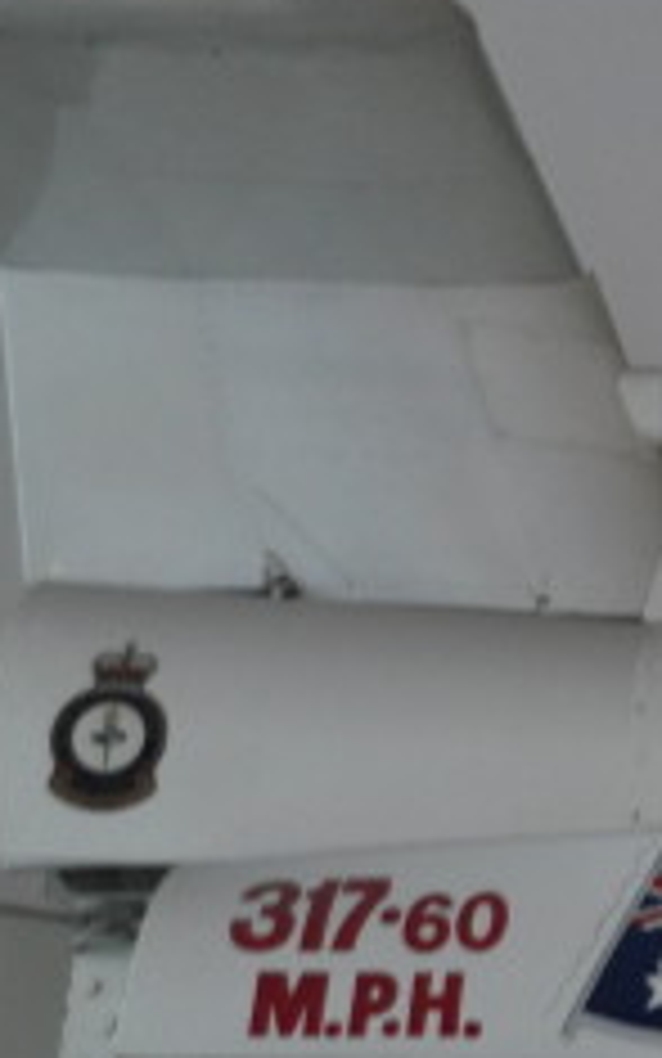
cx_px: 1963
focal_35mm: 133
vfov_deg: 15.7
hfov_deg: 8.4
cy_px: 563
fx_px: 3837
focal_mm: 20
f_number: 4
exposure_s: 1/15
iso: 800
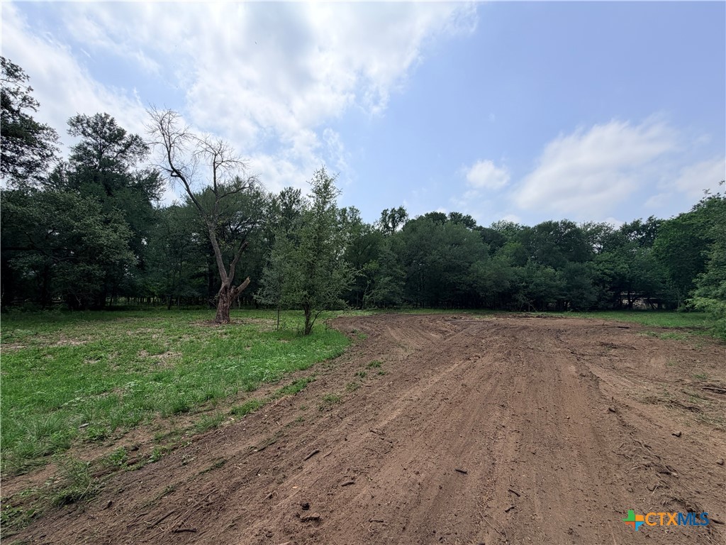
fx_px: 294
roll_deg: -1.1
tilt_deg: +5.5
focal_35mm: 14
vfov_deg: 85.7
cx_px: 363
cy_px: 272
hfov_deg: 102.1
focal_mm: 2.22
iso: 20
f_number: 2.2
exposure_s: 1/1259
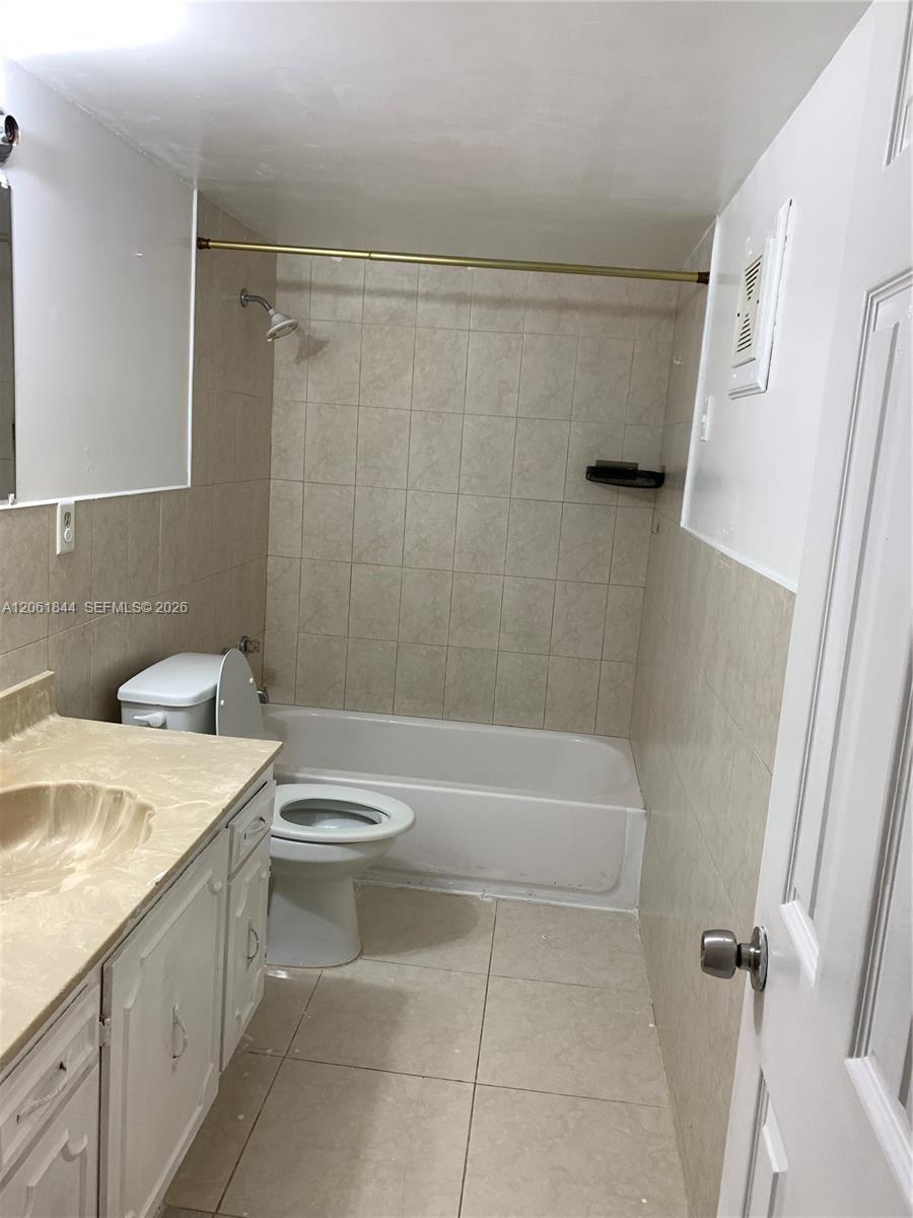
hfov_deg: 53.1
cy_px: 609
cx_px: 456
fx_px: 914
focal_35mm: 26
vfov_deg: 67.3
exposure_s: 1/60
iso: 80
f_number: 1.8
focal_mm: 4.25
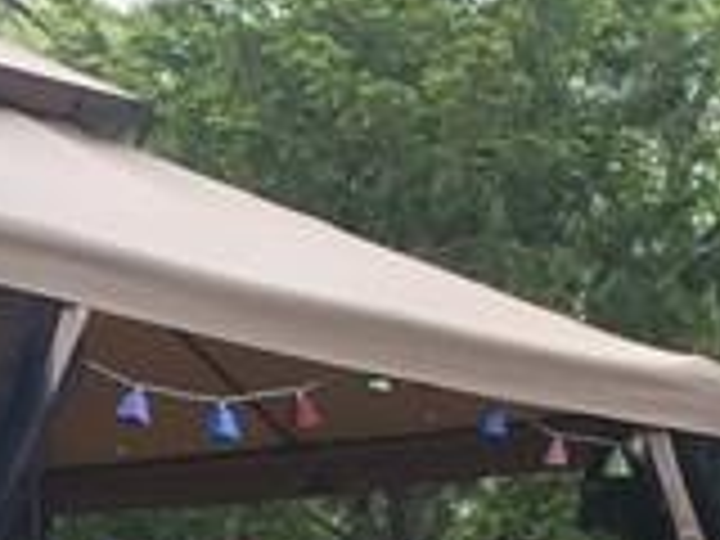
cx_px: 549
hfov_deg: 10.6
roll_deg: -3.5
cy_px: 1400
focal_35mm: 186
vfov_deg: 7.4
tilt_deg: -5.0
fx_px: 3869
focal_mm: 4.15
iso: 32
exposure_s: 1/238
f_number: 2.2
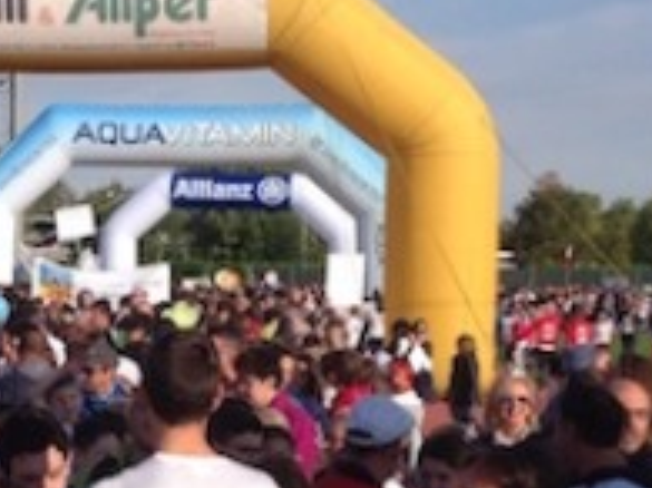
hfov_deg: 16.8
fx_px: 2165
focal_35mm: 115
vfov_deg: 12.7
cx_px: 3
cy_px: 478
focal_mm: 4.28
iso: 50
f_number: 2.4
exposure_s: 1/1779
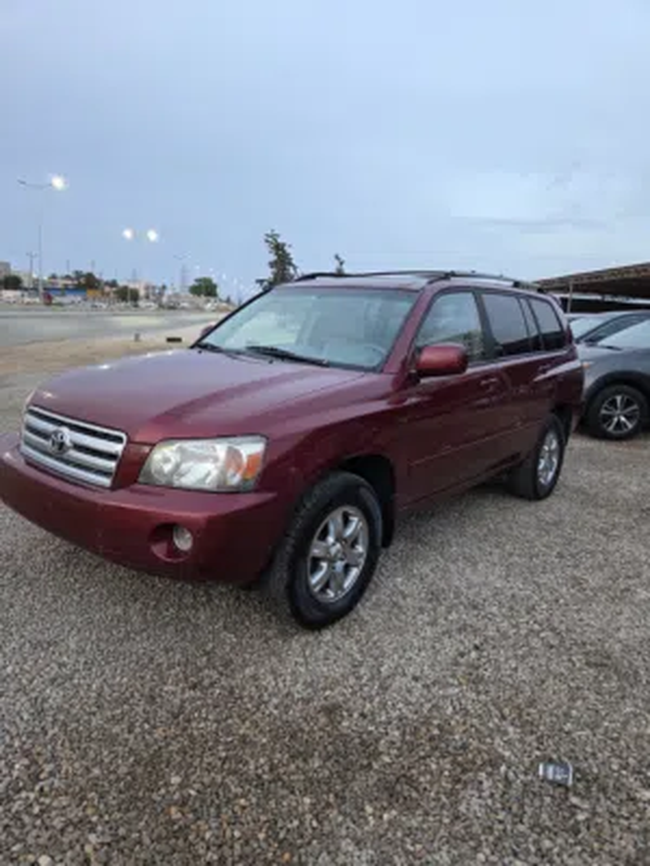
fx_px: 576
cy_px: 433
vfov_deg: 73.9
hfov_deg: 58.9
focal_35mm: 23
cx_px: 325
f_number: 1.8
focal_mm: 5.4
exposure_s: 1/100
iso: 200
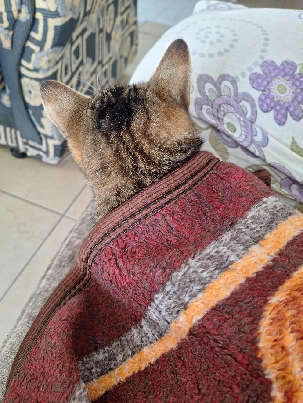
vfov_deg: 73.9
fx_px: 268
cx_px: 152
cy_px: 202
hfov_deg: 58.9
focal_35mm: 23
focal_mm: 5.54
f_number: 1.8
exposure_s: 1/50
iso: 125
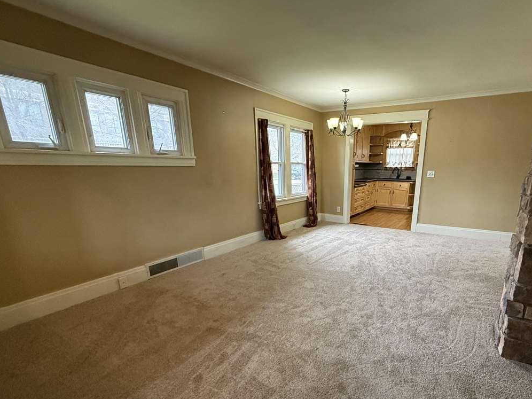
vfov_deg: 70.7
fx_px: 277
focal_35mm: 18
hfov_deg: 86.9
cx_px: 313
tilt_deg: -15.6
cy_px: 244
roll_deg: -0.4
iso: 500
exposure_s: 1/120
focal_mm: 2.22
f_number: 2.2
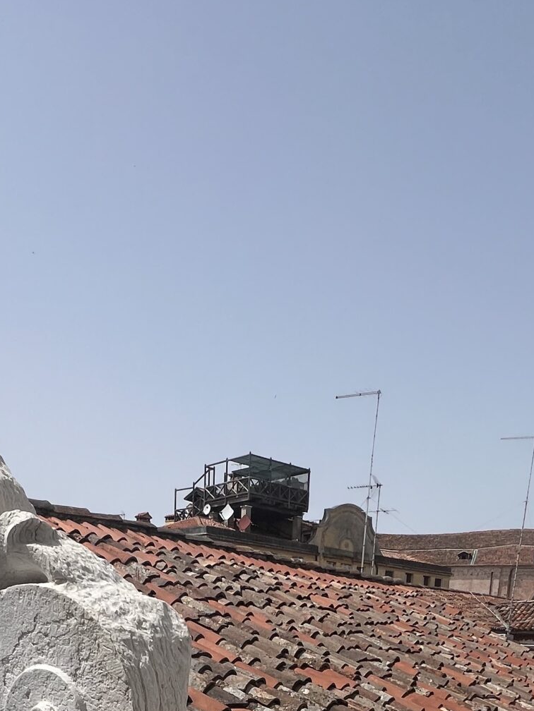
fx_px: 679
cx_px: 220
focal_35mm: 33
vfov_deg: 40.4
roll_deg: -1.7
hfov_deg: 42.8
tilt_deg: -13.9
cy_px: 839
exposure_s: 1/2874
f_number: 1.8
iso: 32
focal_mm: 1.57
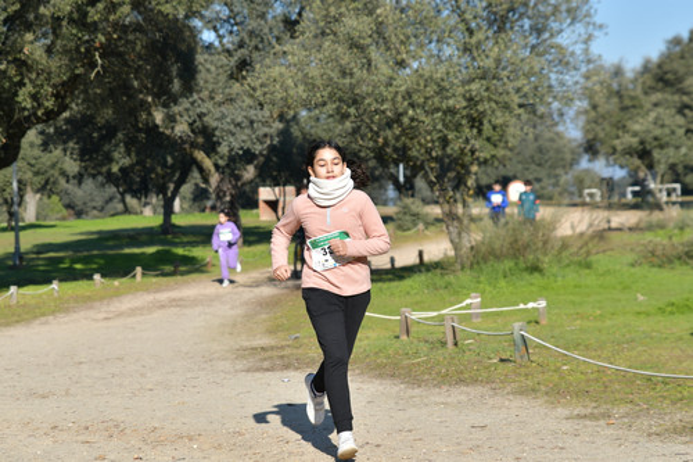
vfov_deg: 13.0
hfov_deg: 19.5
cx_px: 346
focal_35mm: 105
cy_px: 231
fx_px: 2020
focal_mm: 70
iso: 100
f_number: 4.5
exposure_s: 1/800
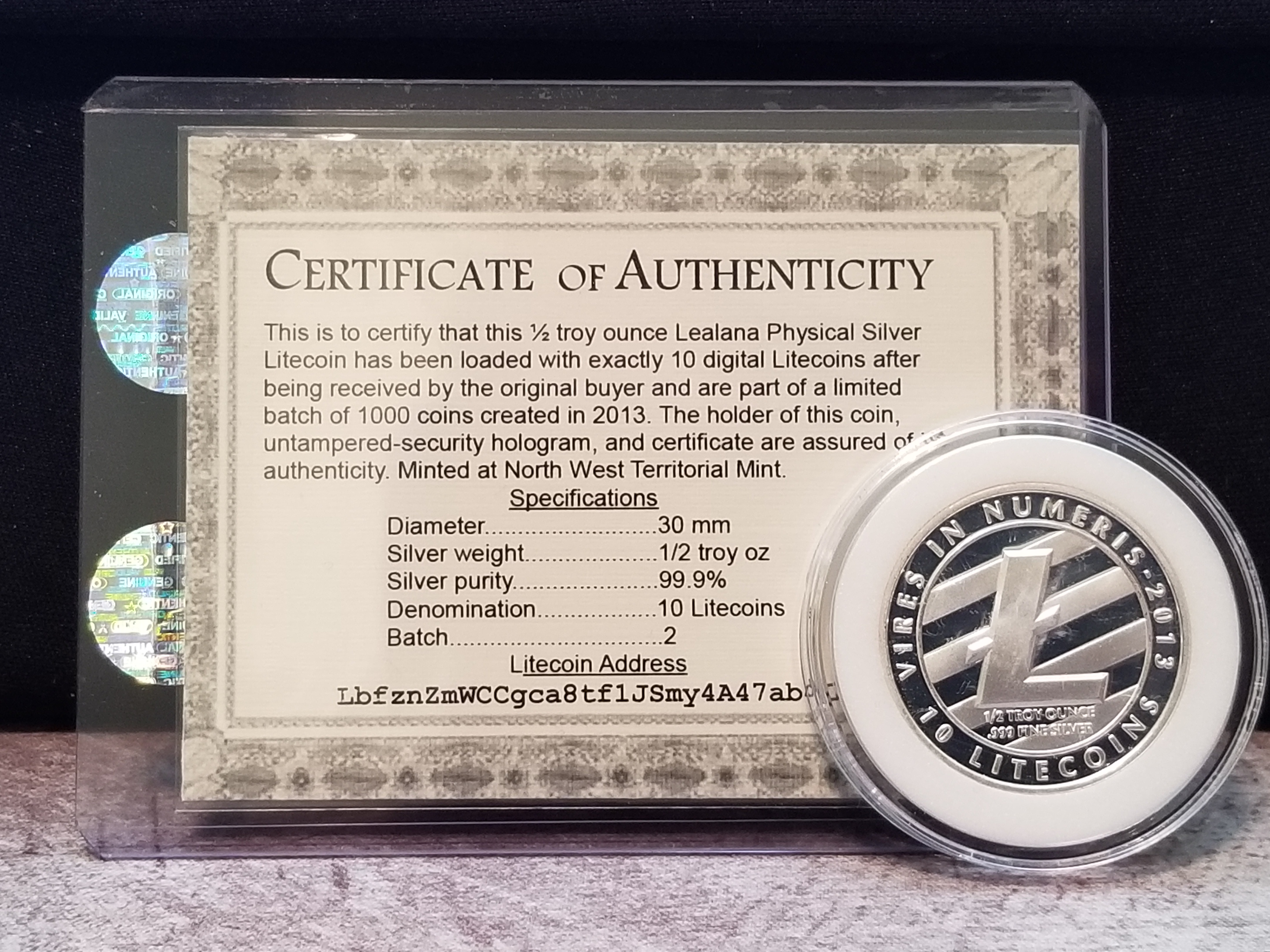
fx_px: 954
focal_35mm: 26
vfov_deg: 53.1
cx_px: 635
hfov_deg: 67.3
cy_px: 476
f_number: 1.7
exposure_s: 1/40
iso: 160
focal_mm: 4.25
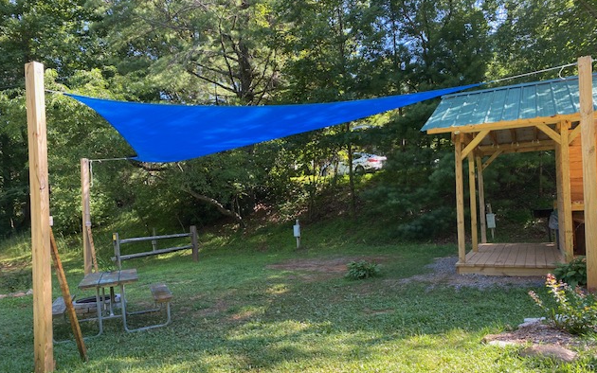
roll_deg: +1.8
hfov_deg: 66.5
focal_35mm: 28
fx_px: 456
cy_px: 213
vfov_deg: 44.4
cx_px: 297
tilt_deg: +0.5
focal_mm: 4.25
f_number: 1.8
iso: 32
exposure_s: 1/130
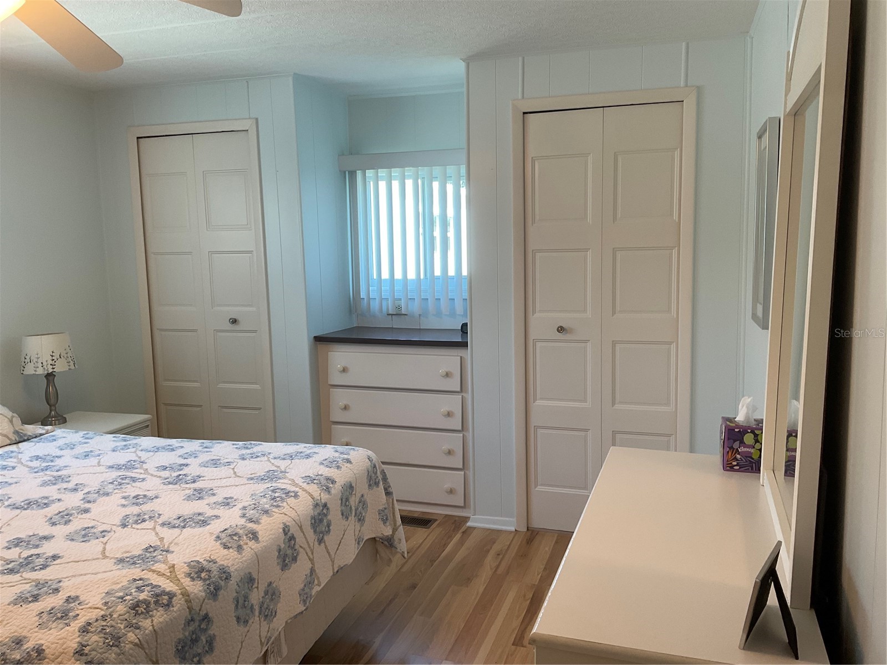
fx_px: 743
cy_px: 332
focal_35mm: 29
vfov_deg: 48.2
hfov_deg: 61.7
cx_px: 444
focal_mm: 3
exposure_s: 1/60
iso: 50
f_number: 1.8
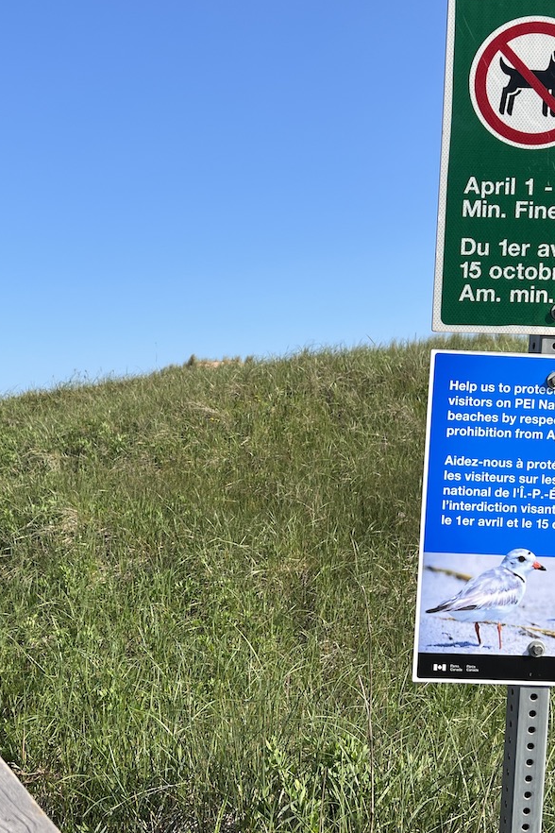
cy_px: 444
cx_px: 227
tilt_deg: +1.0
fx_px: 1064
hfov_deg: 29.2
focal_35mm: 46
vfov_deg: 42.7
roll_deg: +1.5
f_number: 1.5
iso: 50
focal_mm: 5.7
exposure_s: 1/3831
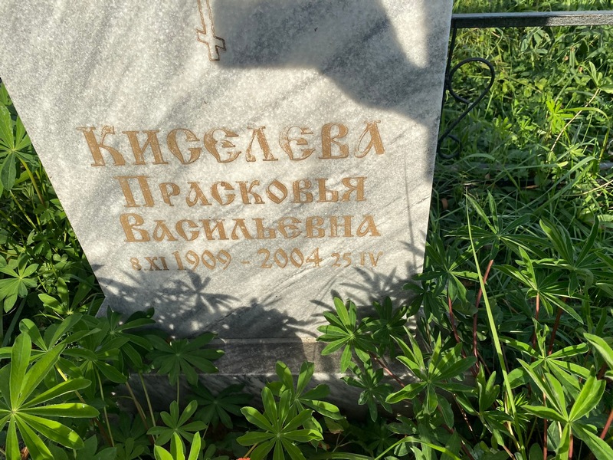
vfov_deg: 53.1
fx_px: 460
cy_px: 230
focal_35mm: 26
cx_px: 306
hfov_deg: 67.3
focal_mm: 4.25
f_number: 1.8
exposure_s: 1/2066
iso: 32
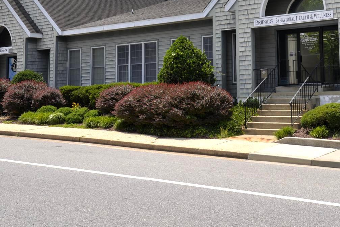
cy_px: 46
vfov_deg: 26.0
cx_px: 265
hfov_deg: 37.7
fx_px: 482
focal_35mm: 51
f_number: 9
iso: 100
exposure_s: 1/200
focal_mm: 25
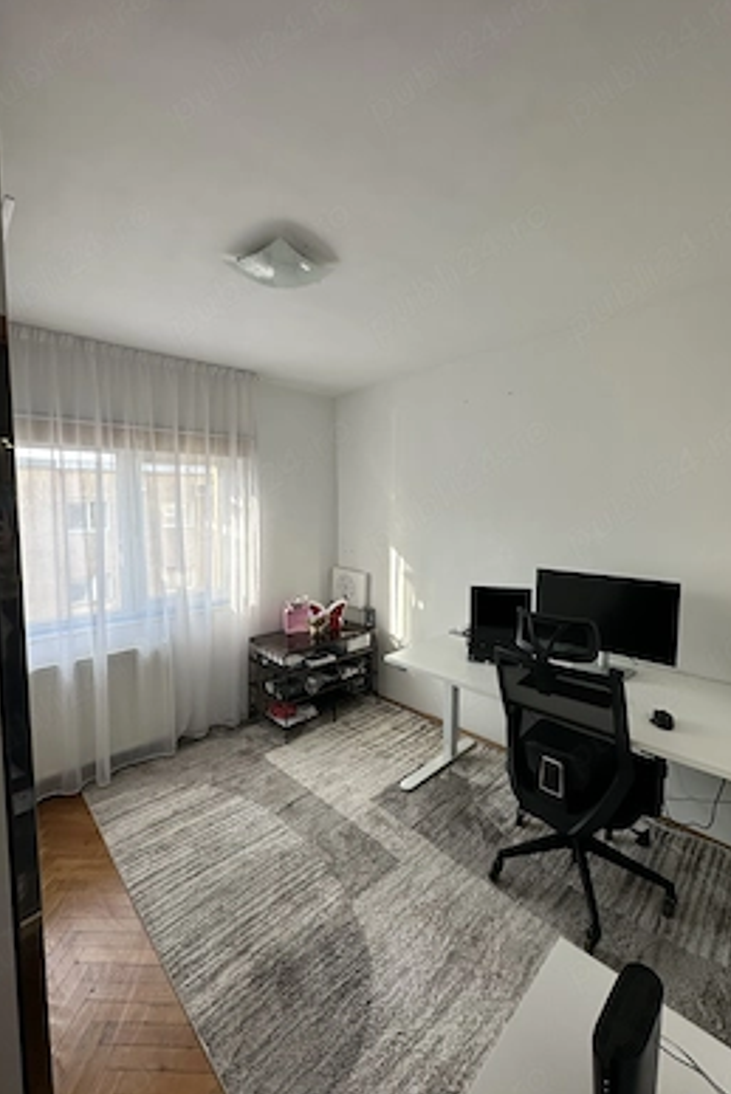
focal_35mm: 15
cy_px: 533
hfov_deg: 77.4
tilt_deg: -3.6
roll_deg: -0.9
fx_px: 456
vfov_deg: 100.3
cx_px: 358
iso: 40
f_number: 2.2
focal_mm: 2.22
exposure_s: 1/101
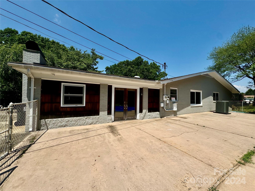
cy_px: 96
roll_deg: -1.2
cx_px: 128
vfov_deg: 85.7
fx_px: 103
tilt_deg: +1.2
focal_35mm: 14
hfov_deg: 102.1
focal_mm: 2.22
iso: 40
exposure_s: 1/4630
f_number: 2.2
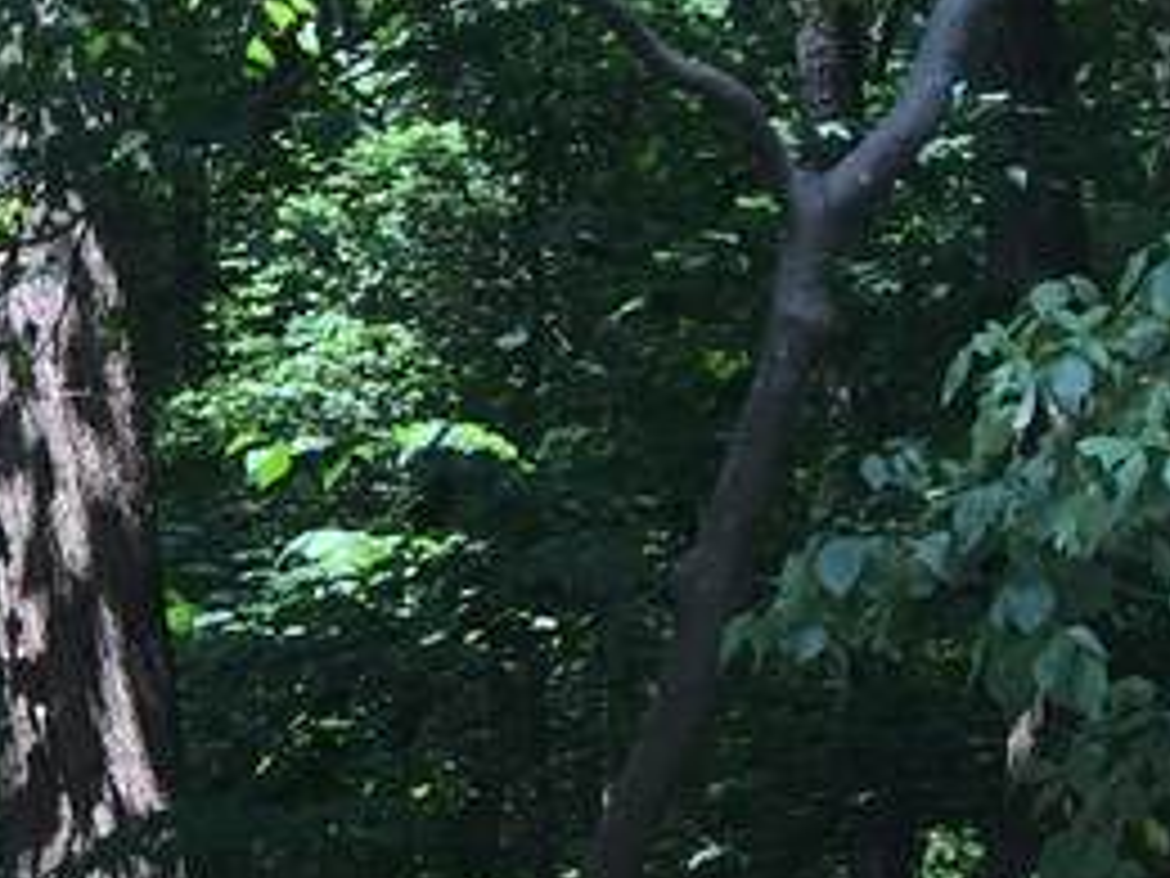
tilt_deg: +4.3
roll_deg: +4.6
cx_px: -832
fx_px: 4833
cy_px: 1108
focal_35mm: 143
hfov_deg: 12.7
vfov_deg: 10.2
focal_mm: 4.15
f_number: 2.2
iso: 32
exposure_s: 1/214
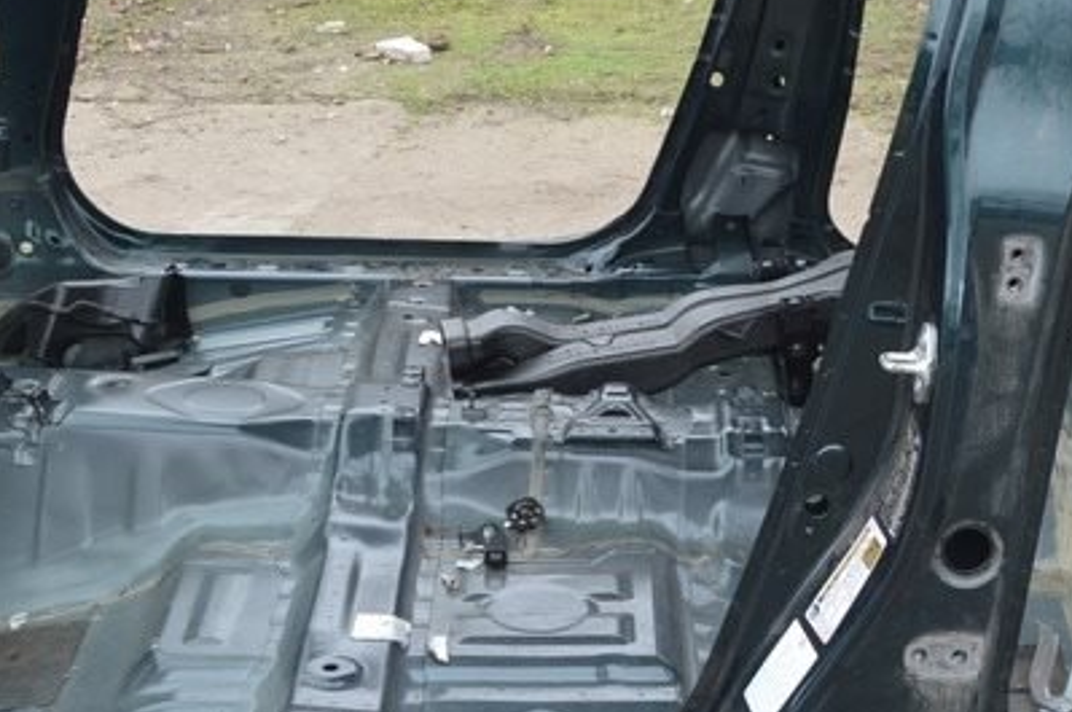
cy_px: 270
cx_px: 892
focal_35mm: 77
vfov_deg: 17.6
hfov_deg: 25.8
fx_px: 2290
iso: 250
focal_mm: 20
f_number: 5.6
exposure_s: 1/125
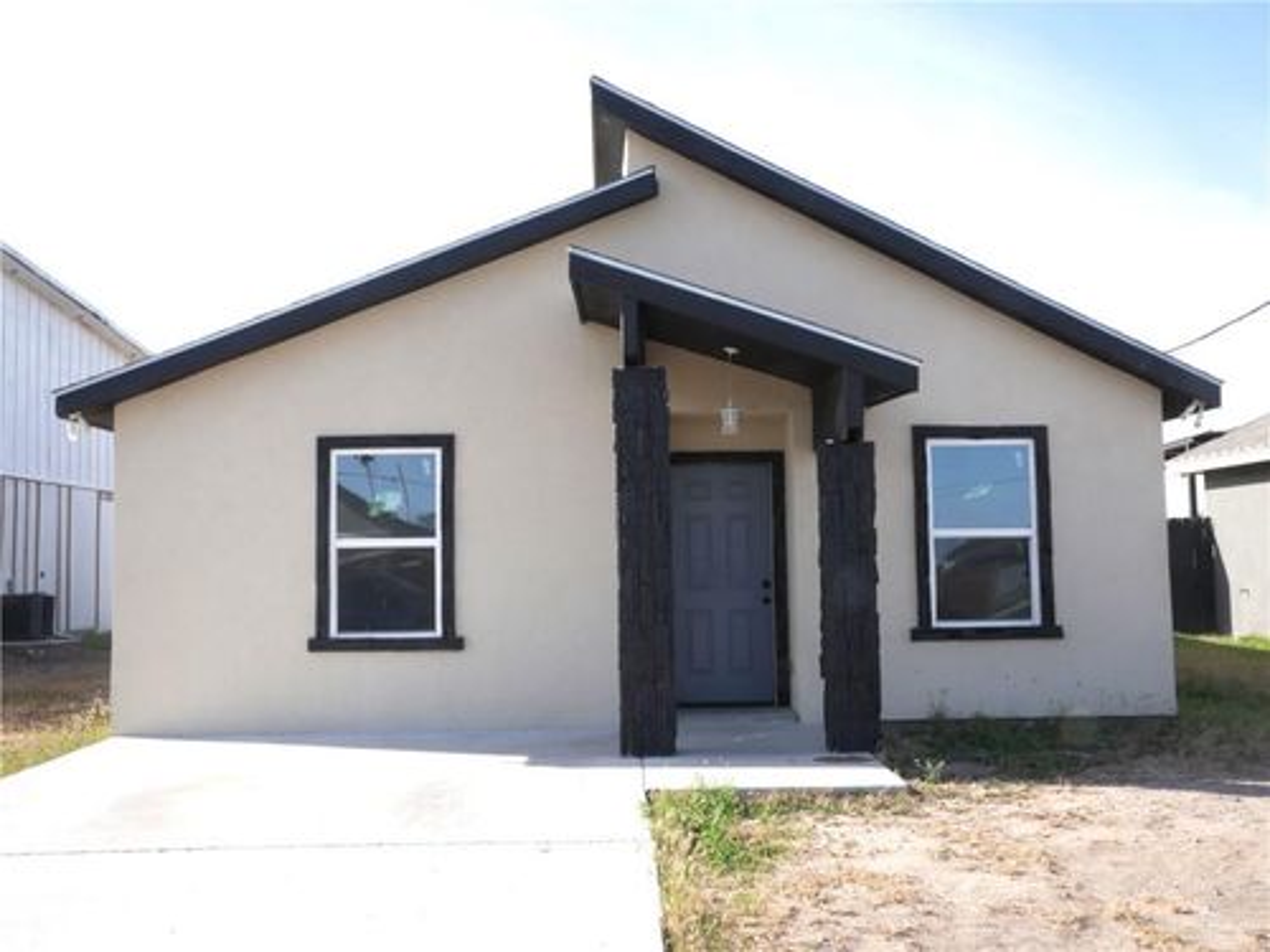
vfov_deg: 41.8
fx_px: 1247
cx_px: 635
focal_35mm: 34
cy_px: 476
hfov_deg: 54.0
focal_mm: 17
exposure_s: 1/60
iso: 250
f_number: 22
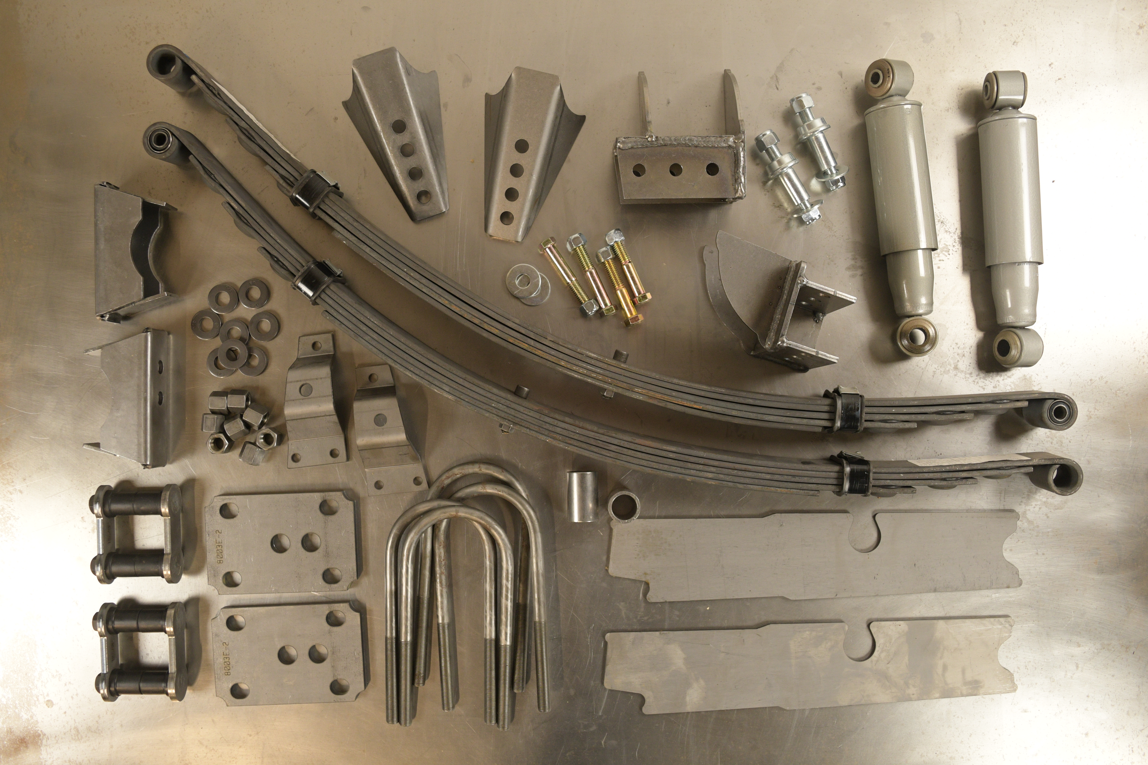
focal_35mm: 33
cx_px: 574
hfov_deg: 57.2
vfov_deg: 40.0
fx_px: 1052
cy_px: 382
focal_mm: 22
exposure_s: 1/60
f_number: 5.6
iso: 800
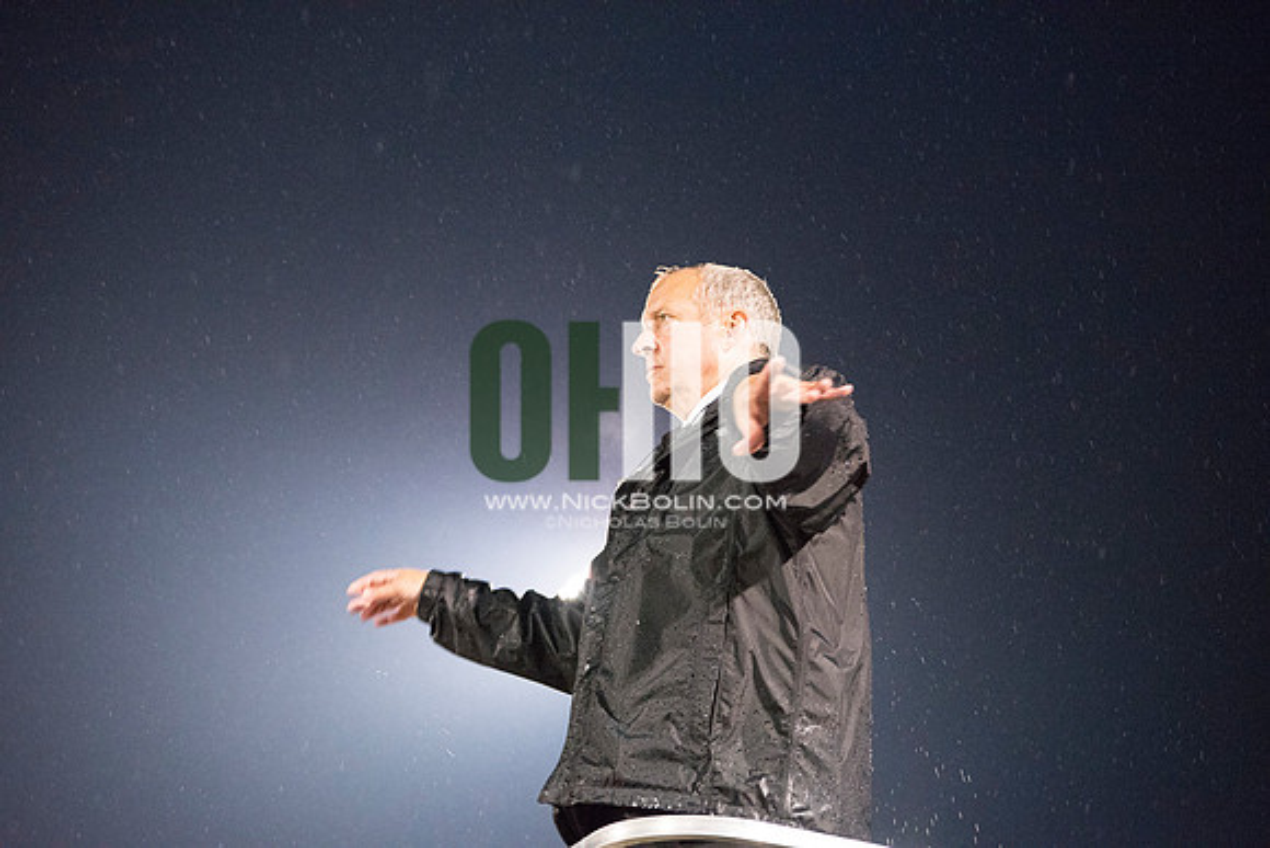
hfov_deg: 28.8
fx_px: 2470
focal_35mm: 70
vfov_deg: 19.5
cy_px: 424
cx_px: 635
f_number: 5.6
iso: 5000
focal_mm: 70
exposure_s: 1/200
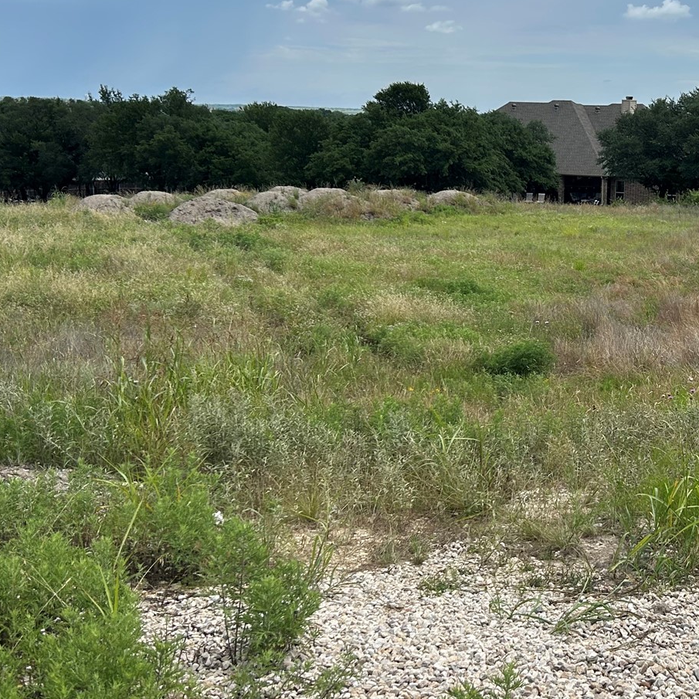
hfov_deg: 31.6
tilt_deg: -8.8
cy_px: 317
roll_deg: -0.9
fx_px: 1188
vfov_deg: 32.8
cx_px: 591
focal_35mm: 52
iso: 50
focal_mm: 5.7
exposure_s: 1/5587
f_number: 1.5
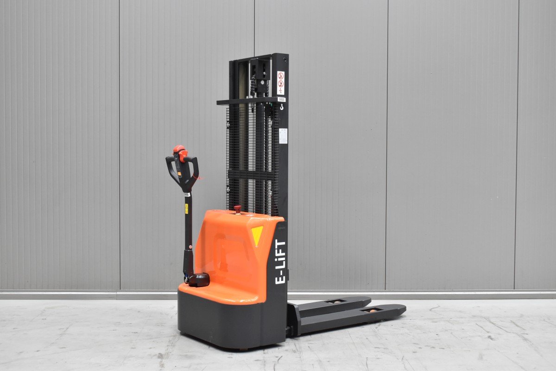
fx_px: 741
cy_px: 186
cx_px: 278
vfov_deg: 28.1
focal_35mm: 48
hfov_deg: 41.1
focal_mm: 32
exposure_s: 1/20
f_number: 6.3
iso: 1250
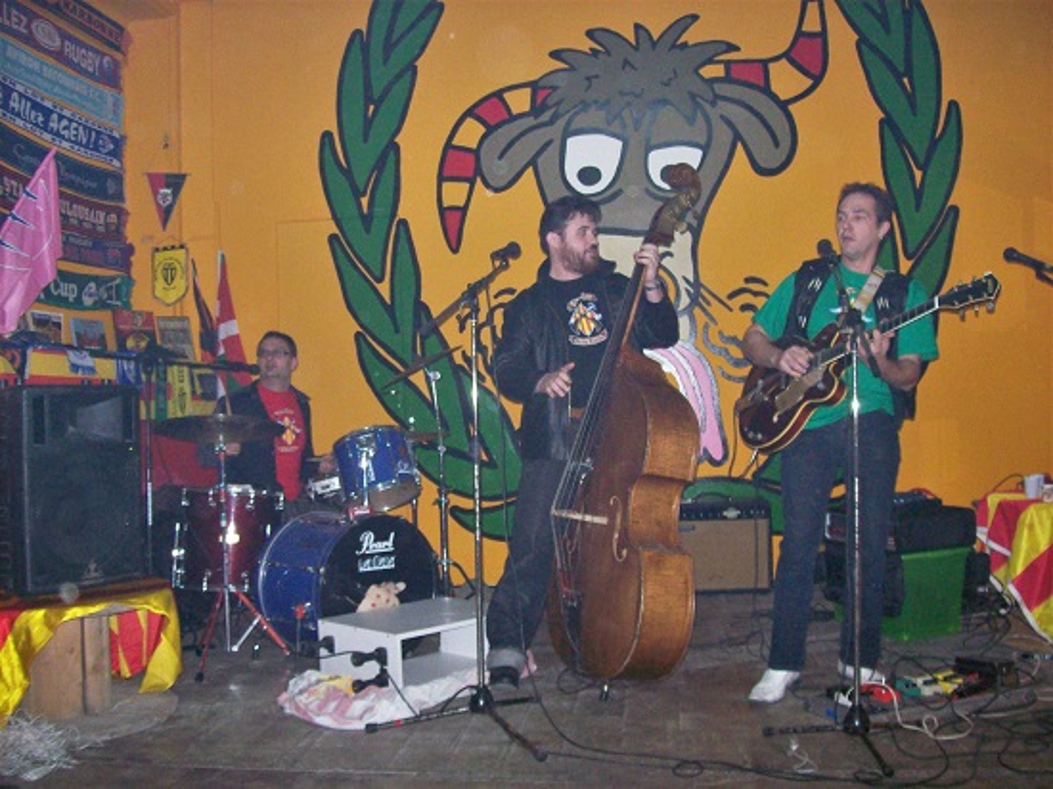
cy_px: 394
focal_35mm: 36
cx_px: 526
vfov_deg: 39.6
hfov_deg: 51.4
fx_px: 1095
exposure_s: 1/64
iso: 200
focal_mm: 6
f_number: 2.7
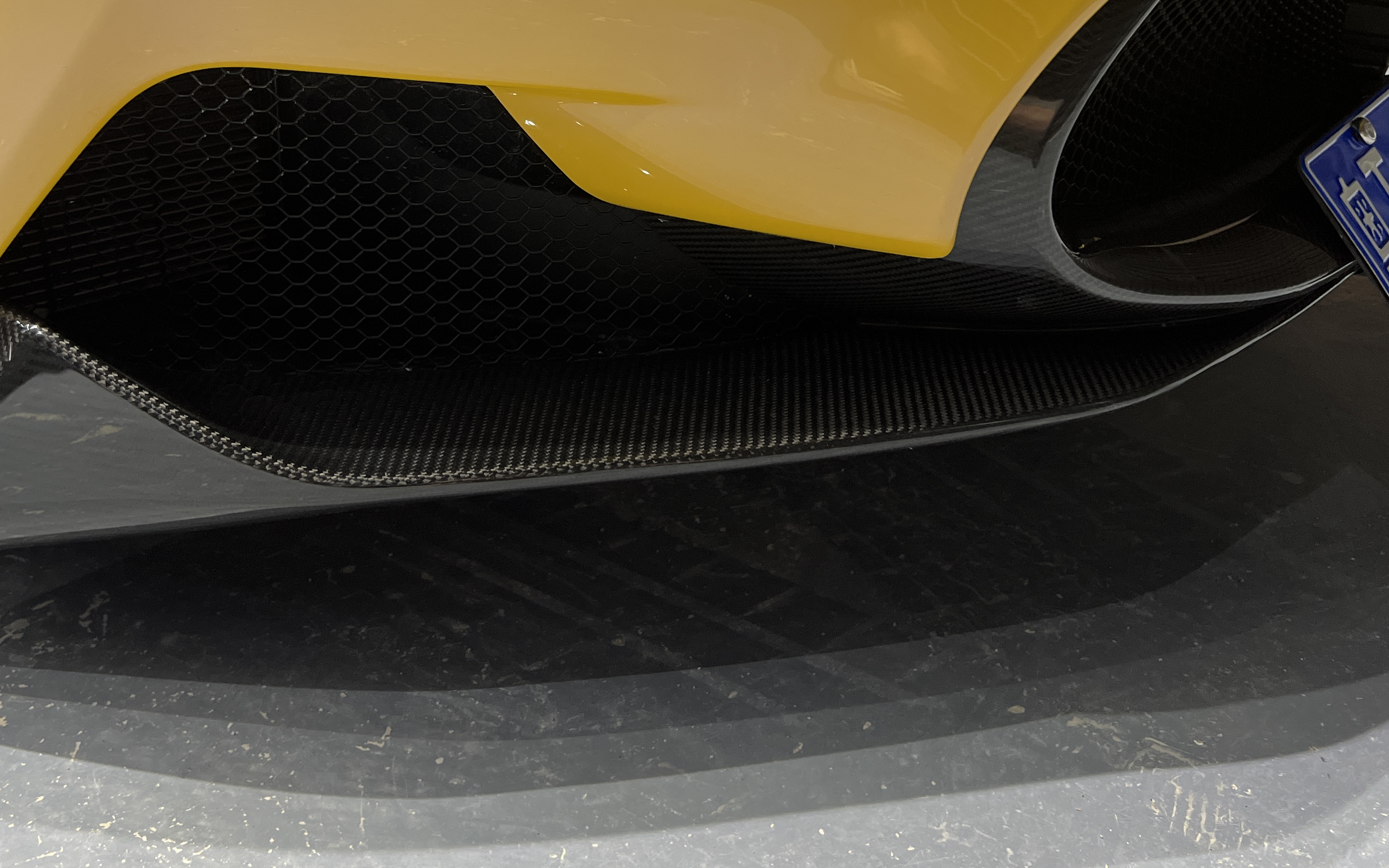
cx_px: 571
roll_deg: -0.3
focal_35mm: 39
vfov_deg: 31.9
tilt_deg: -19.0
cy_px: 173
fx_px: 1476
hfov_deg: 50.1
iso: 125
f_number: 1.5
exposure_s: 1/100
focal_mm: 5.7
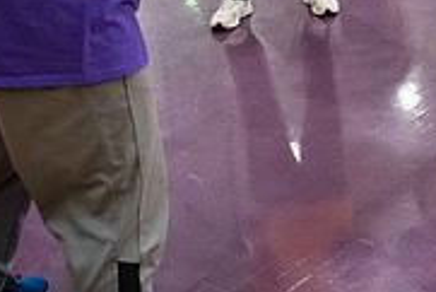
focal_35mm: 77
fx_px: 933
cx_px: 434
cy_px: -163
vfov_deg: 16.1
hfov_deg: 25.1
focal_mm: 24
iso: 2500
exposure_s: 1/160
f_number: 3.2
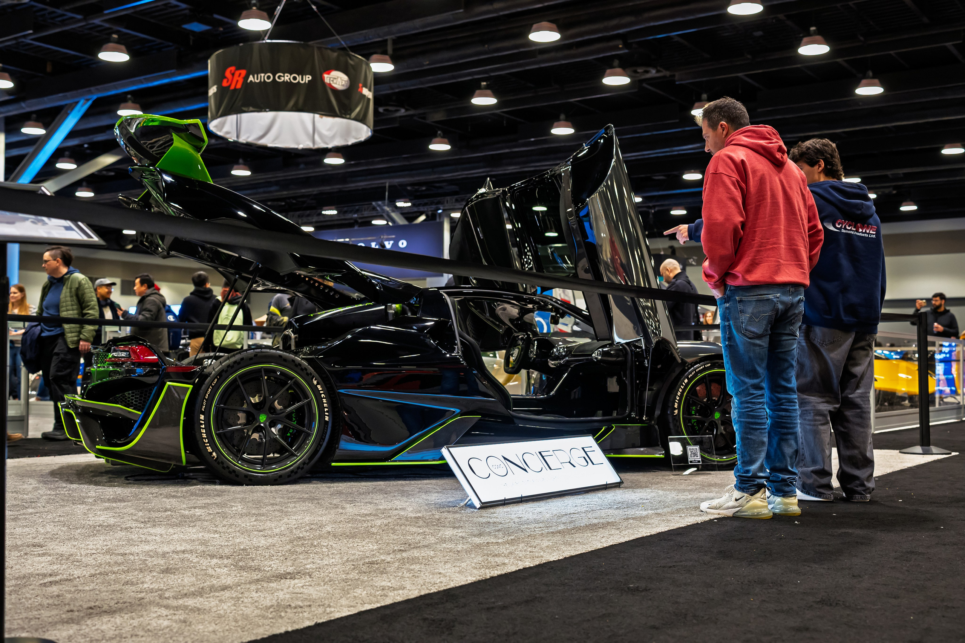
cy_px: 322
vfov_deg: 31.9
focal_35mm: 42
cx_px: 482
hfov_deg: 46.4
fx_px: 1126
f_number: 4
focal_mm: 42
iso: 2500
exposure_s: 1/125
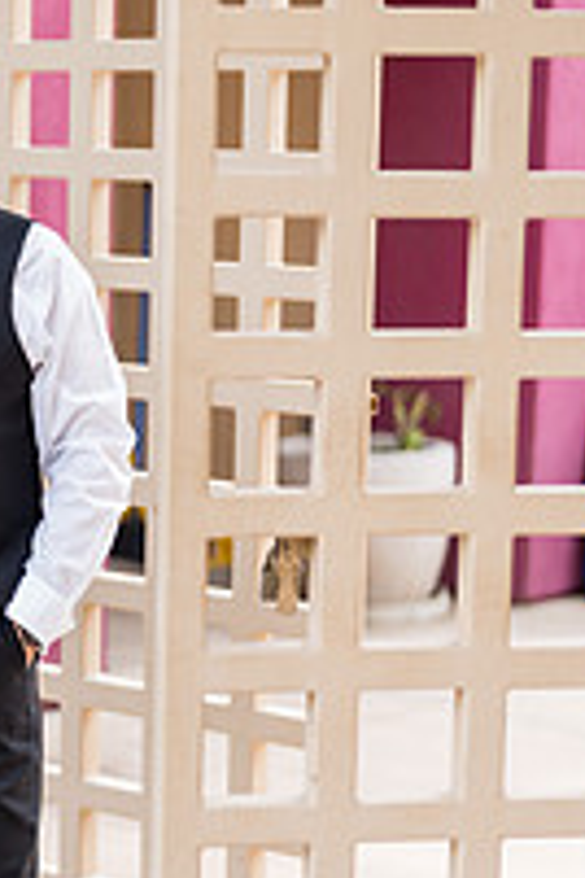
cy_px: 511
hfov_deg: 12.0
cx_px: -57
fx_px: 2730
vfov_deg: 18.2
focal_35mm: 112
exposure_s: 1/4000
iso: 200
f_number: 1.2
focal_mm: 50
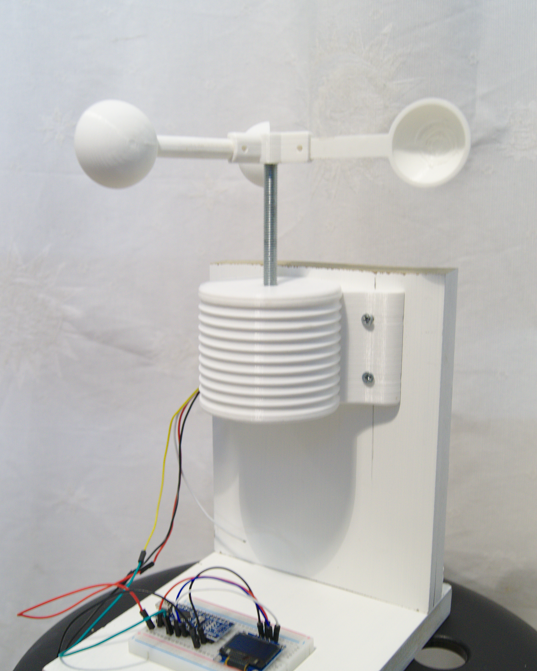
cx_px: 269
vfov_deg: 41.9
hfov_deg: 34.1
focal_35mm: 44
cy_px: 386
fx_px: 874
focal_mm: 26
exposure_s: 1/5
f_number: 5
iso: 800
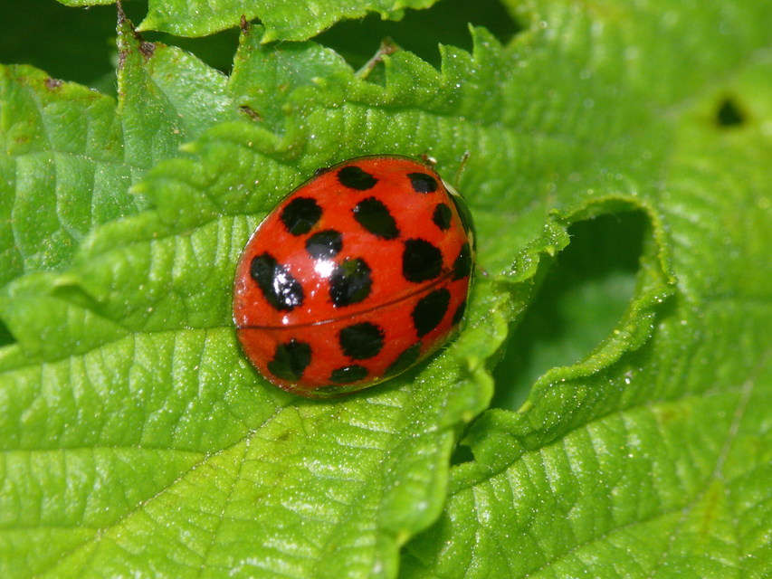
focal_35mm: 420
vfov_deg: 3.5
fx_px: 9368
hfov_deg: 4.7
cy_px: 290
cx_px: 386
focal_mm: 88.8
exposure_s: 1/200
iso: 200
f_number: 11
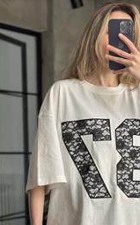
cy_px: 138
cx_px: 118
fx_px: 520
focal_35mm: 85
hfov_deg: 15.2
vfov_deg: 24.3
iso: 125
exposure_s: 1/90
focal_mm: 6.86
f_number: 1.78
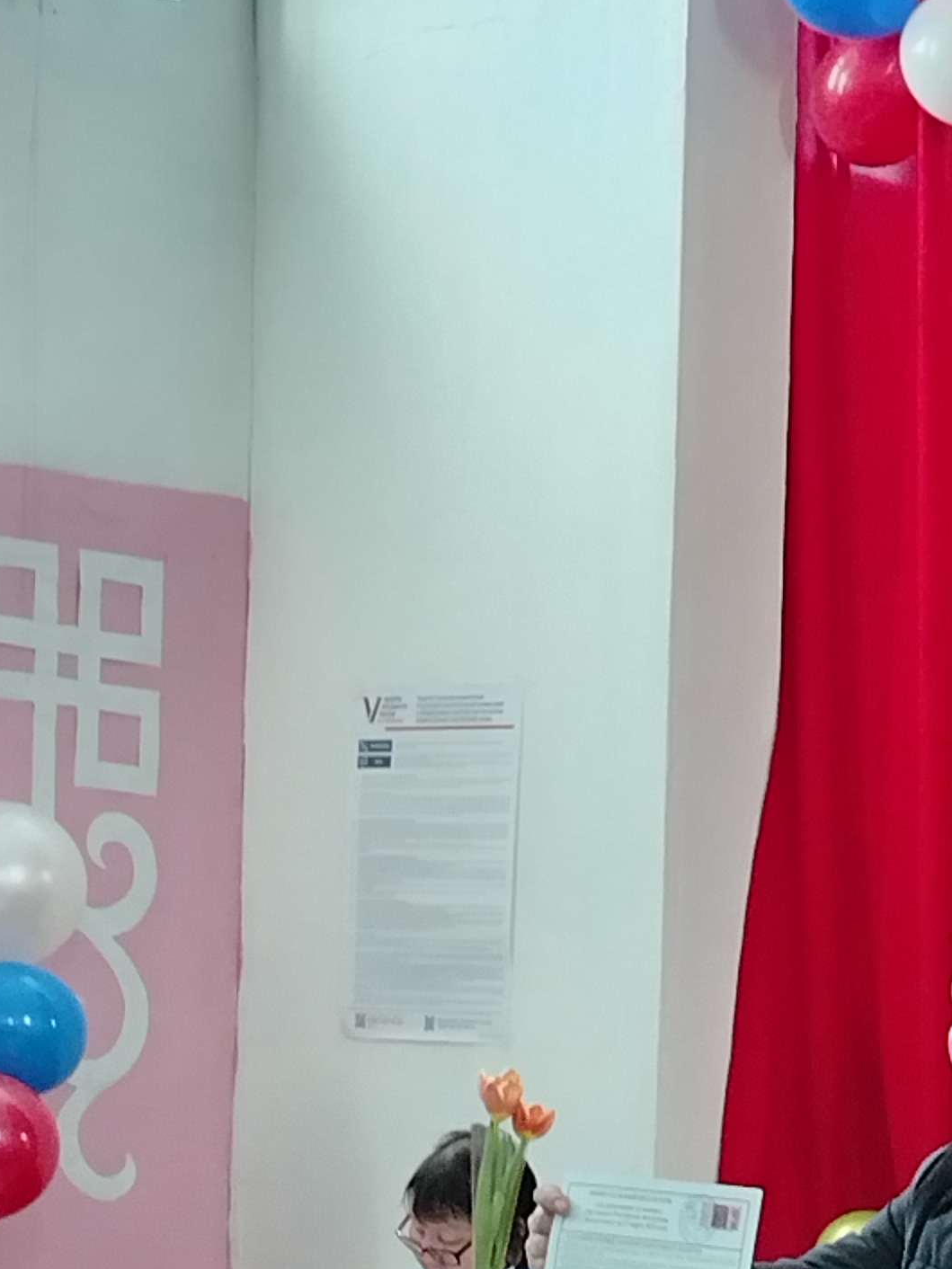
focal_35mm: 136
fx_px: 4987
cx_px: 1121
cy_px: 1349
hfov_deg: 10.7
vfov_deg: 14.2
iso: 662
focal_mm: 5.25
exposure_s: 1/24
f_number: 1.75
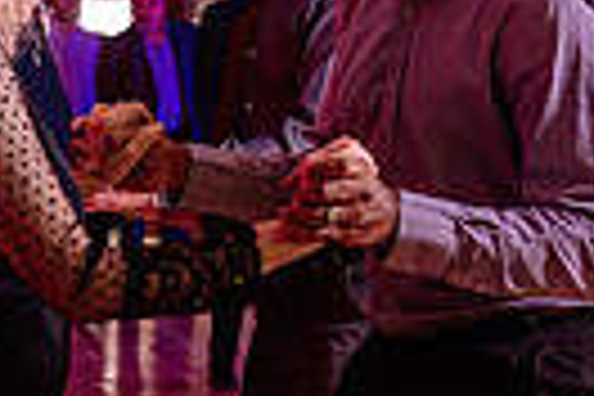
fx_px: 2458
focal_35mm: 149
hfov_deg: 13.1
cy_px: 304
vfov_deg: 9.2
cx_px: -250
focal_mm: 32
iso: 1000
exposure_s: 1/125
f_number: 3.5
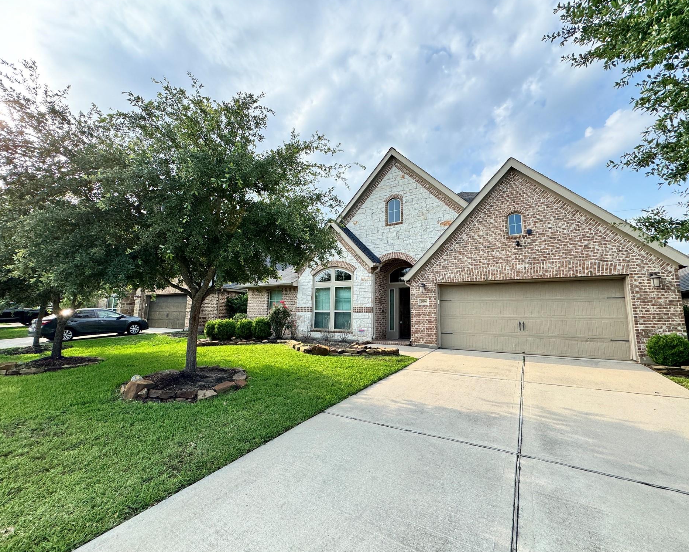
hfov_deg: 96.8
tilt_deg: +7.9
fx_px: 306
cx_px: 345
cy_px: 273
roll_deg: -1.3
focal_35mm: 15
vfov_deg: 84.0
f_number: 2.2
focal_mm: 2.22
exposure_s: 1/488
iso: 40
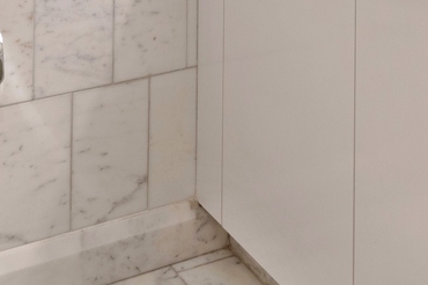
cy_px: -290
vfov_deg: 14.3
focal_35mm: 79
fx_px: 938
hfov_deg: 25.3
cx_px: 332
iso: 200
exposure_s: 1/6
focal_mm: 12
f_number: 8
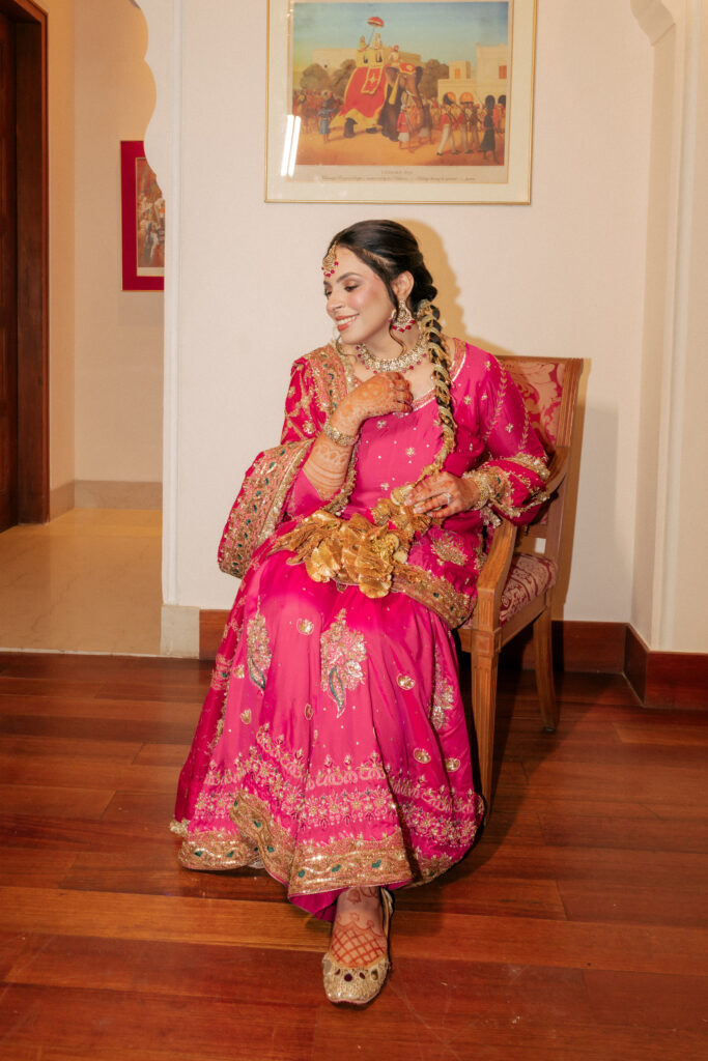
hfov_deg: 53.1
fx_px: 708
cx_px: 354
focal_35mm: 24
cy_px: 530
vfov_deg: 73.7
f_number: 7.1
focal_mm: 24
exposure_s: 1/10
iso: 250
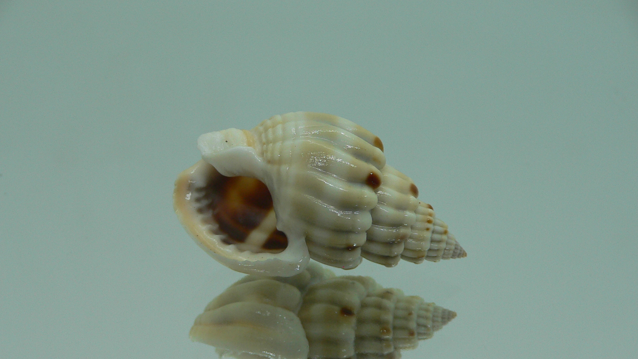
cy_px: 218
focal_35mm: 40
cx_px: 306
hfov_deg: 50.5
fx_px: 677
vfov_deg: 29.6
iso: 80
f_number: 2.8
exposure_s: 1/60
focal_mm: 4.6
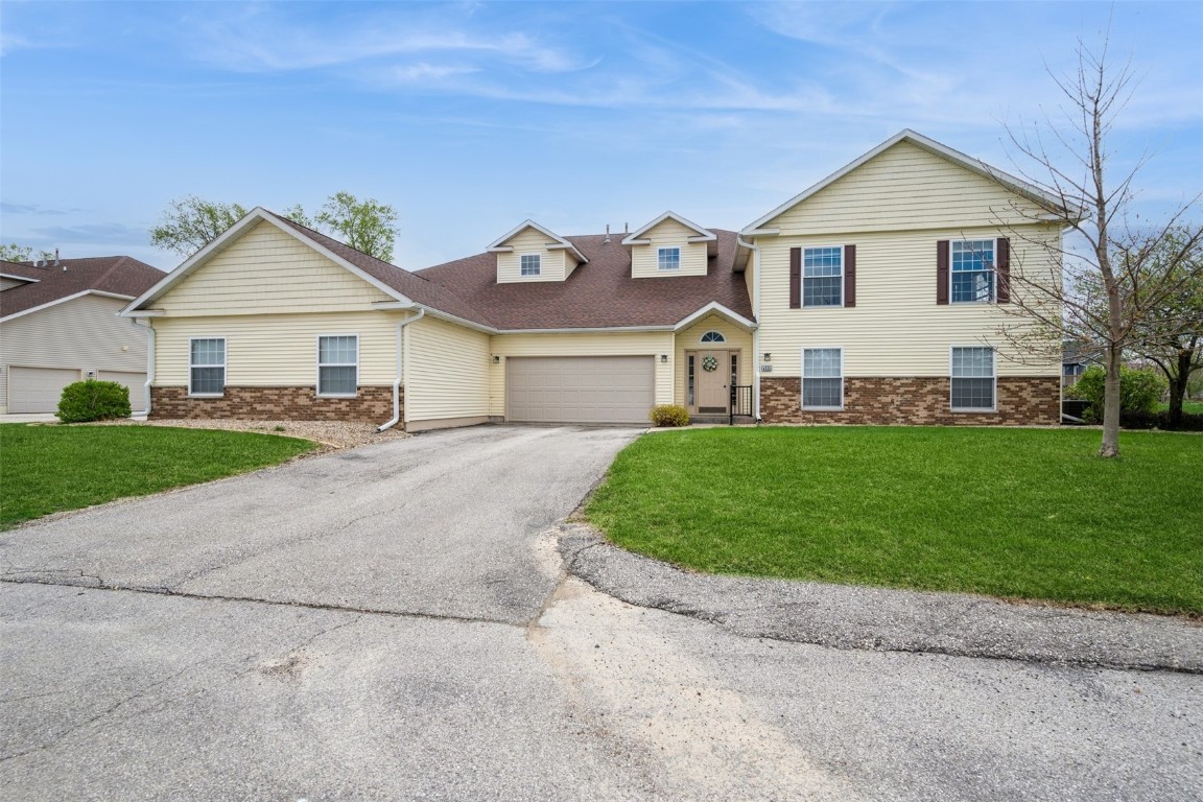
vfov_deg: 75.5
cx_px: 602
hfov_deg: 98.5
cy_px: 401
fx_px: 518
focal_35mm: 16
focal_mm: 15.5
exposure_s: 1/320
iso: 200
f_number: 8
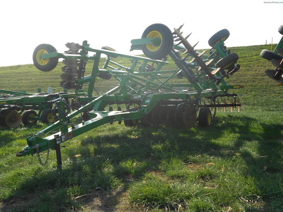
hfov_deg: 56.8
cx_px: 142
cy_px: 106
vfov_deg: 44.2
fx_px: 262
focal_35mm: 32
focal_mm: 5.8
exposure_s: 1/500
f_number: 3.6
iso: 80
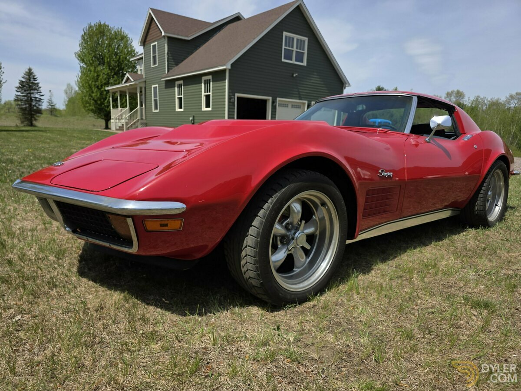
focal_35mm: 23
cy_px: 196
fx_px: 346
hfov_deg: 73.9
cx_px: 260
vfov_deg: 58.9
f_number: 1.7
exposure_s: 1/7333
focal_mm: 6.3
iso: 80
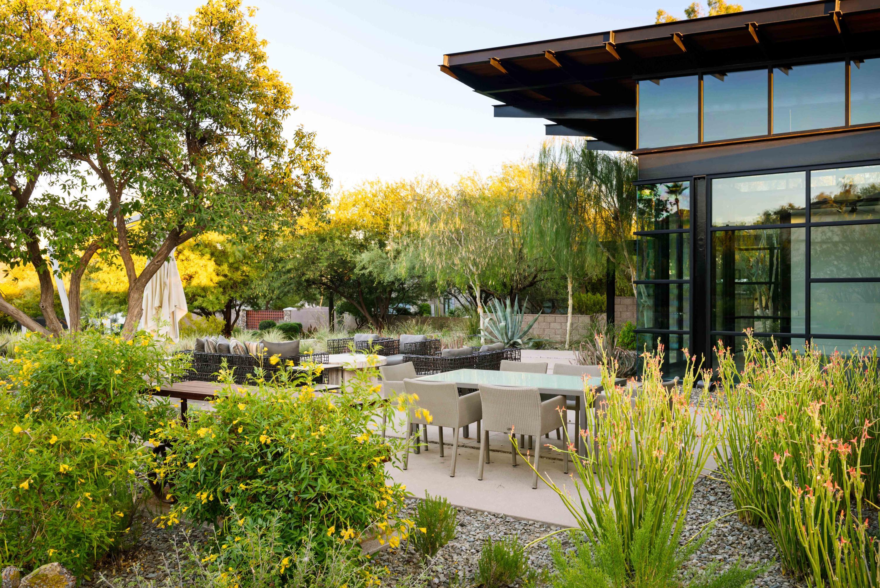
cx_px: 440
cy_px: 294
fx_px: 758
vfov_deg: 42.4
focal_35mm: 31
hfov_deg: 60.3
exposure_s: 1/2.5
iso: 160
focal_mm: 31
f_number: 13
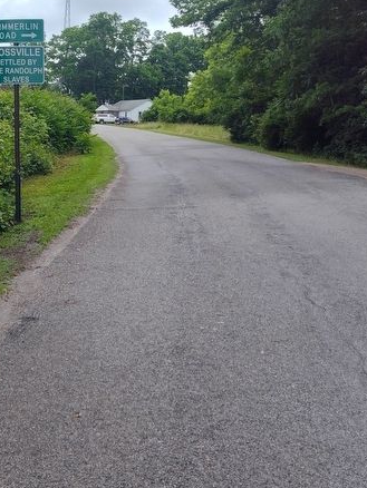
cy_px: 170
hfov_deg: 33.4
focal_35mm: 42
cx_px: 75
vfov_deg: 44.2
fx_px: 593
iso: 100
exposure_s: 1/1282
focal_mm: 5.56
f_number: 1.8
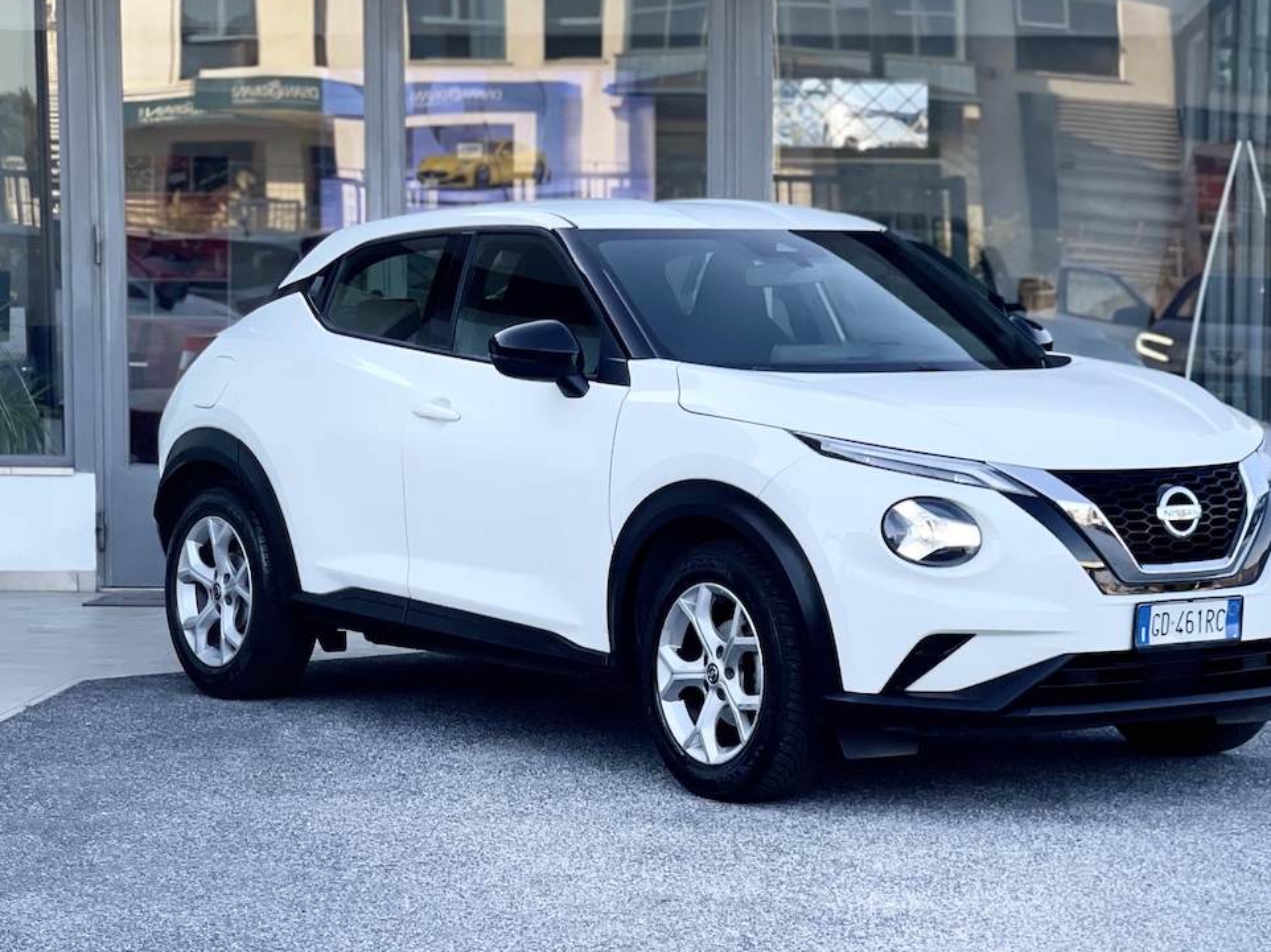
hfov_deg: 23.5
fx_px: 3047
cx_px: 737
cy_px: 500
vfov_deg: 17.8
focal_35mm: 83
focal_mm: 7.5
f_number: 2.2
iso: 25
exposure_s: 1/121
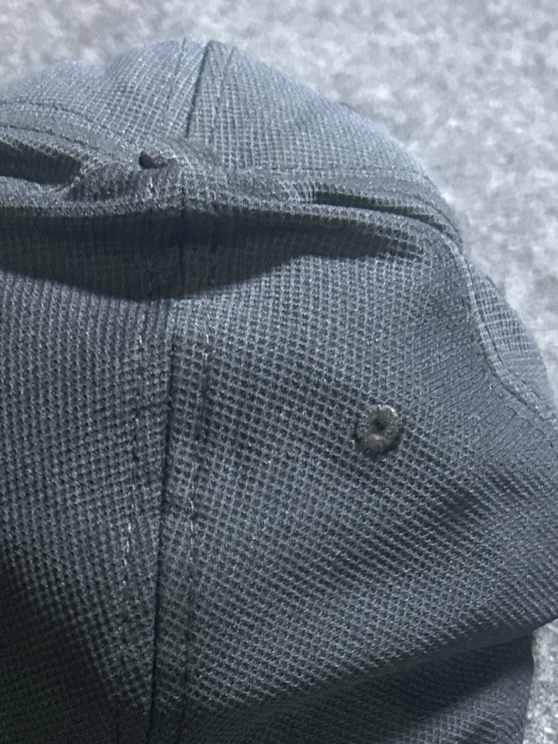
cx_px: 147
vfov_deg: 32.0
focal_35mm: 57
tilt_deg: -45.6
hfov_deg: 25.4
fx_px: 1225
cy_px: 678
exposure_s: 1/33
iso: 500
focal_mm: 5.7
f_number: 1.5
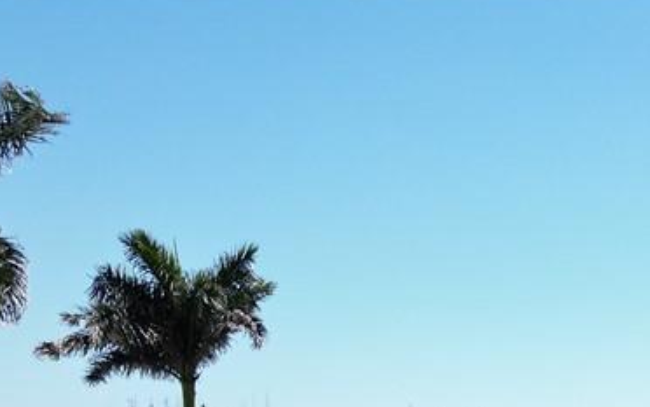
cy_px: 659
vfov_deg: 16.5
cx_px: 545
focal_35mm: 70
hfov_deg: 28.5
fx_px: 1241
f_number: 1.7
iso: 120
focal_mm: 6.72
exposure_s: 1/3200
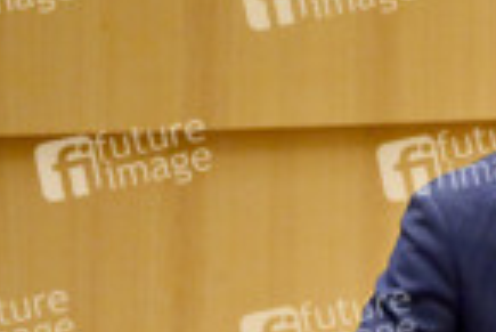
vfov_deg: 0.7
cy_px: 418
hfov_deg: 1.1
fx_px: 25721
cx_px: 717
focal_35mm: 1865
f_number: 6.3
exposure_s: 1/500
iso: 4000
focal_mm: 600
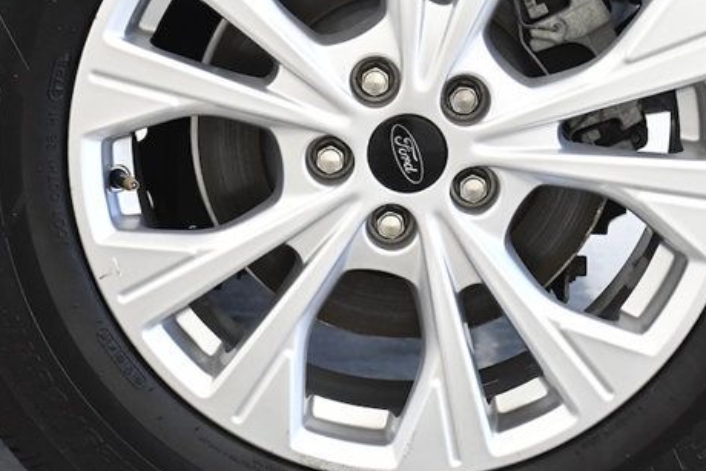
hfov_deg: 16.1
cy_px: 142
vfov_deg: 10.8
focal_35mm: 127
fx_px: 2491
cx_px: 402
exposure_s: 1/640
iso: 2500
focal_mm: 38
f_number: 4.5
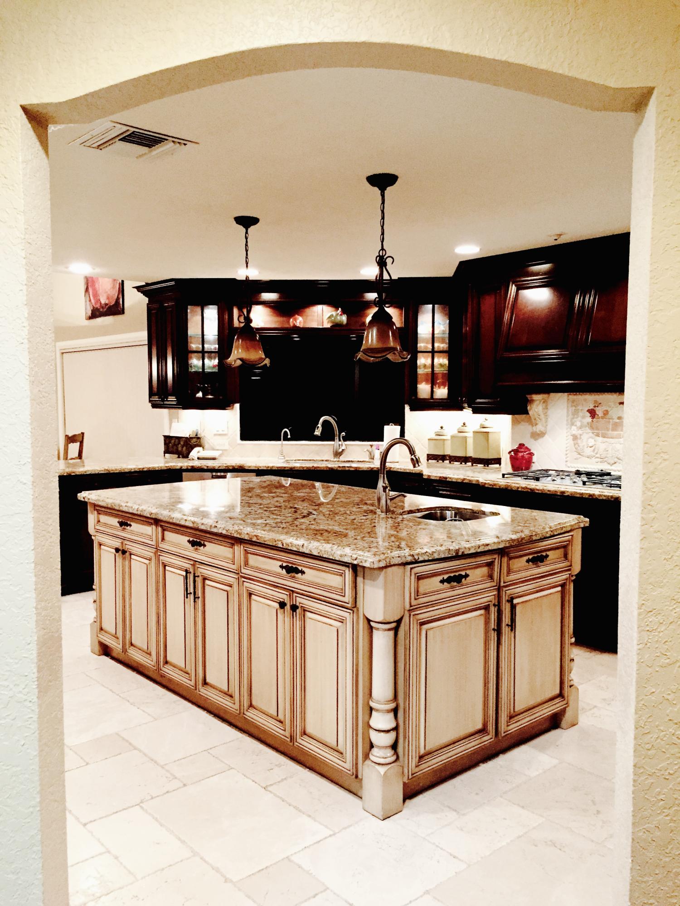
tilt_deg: -3.3
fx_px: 760
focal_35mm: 29
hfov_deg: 48.2
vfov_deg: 61.7
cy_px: 453
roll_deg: -0.3
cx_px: 340
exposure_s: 1/30
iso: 250
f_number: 2.2
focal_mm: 4.15
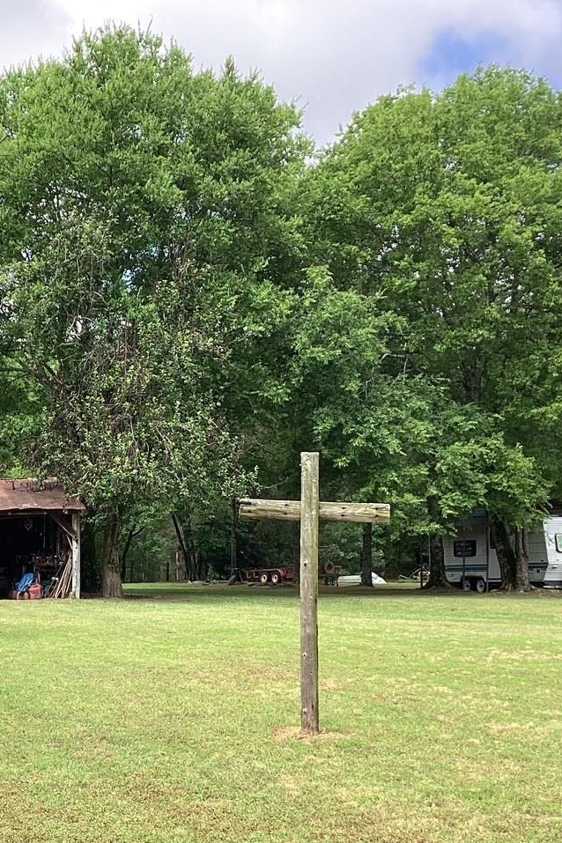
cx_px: 47
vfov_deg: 36.0
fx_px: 1288
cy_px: 529
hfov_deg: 23.9
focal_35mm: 55
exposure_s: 1/297
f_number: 2.4
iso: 25
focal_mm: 3.3
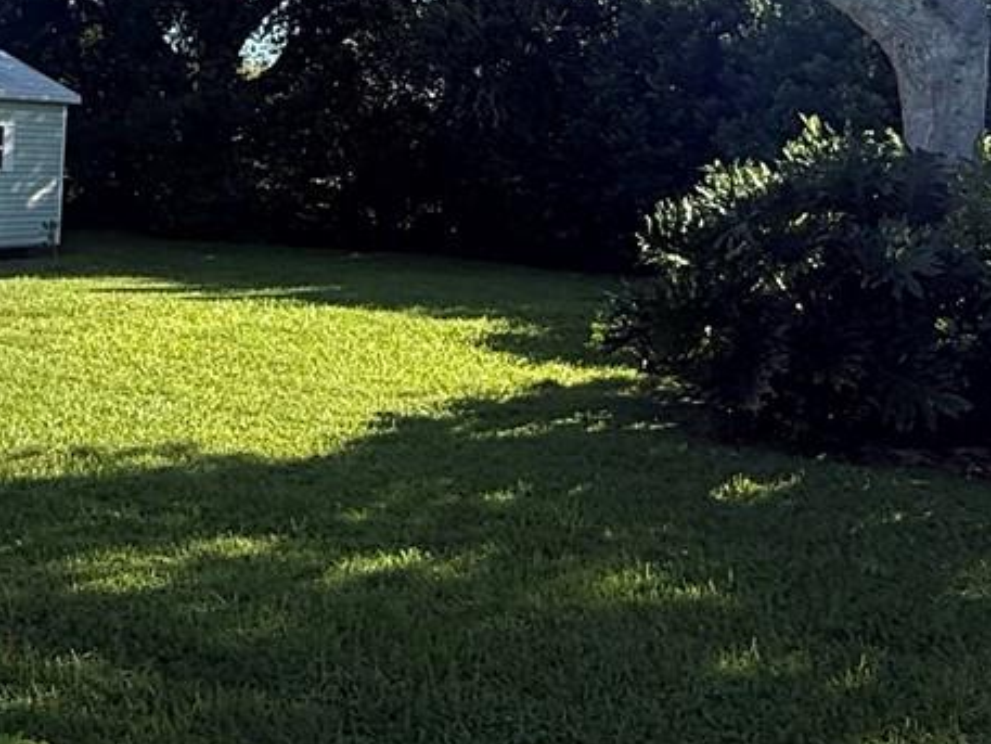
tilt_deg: +3.6
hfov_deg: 38.8
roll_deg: -3.4
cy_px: 56
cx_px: 410
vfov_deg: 28.4
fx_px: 1403
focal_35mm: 49
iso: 50
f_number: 2.2
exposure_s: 1/789
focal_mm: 2.22
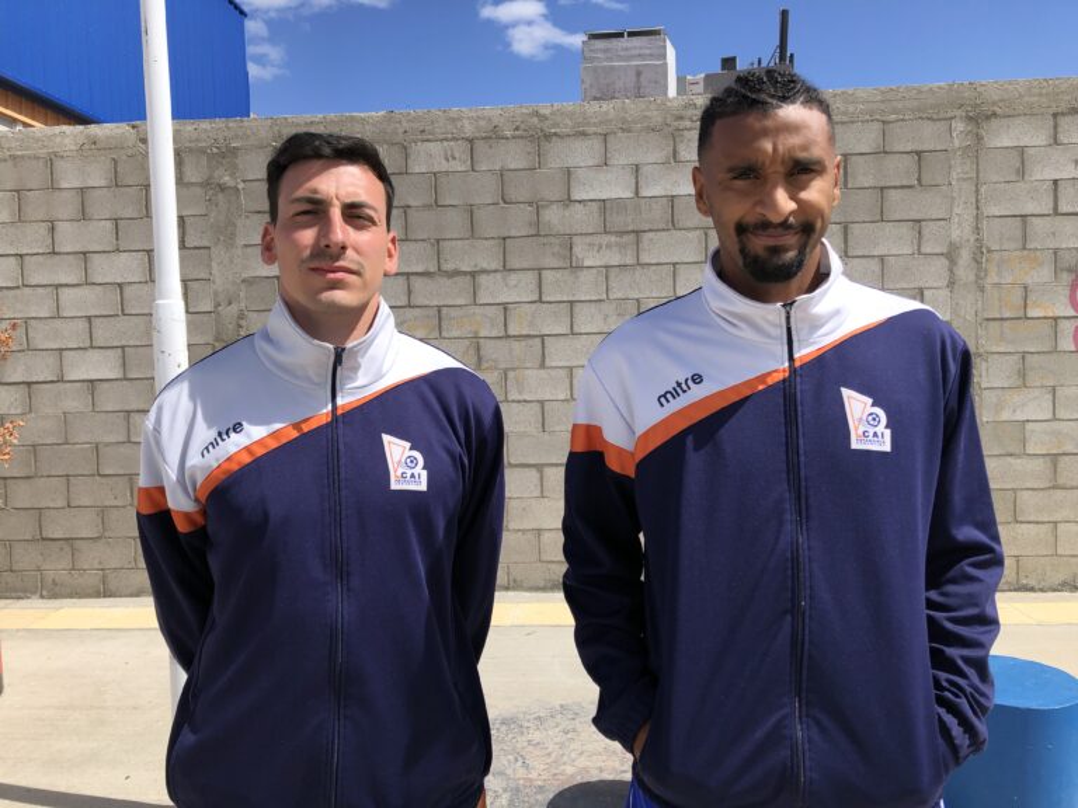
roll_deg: +1.8
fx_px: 872
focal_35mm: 28
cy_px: 404
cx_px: 539
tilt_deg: -0.9
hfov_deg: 63.4
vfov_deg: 49.7
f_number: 1.8
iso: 20
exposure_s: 1/2857
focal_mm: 3.99
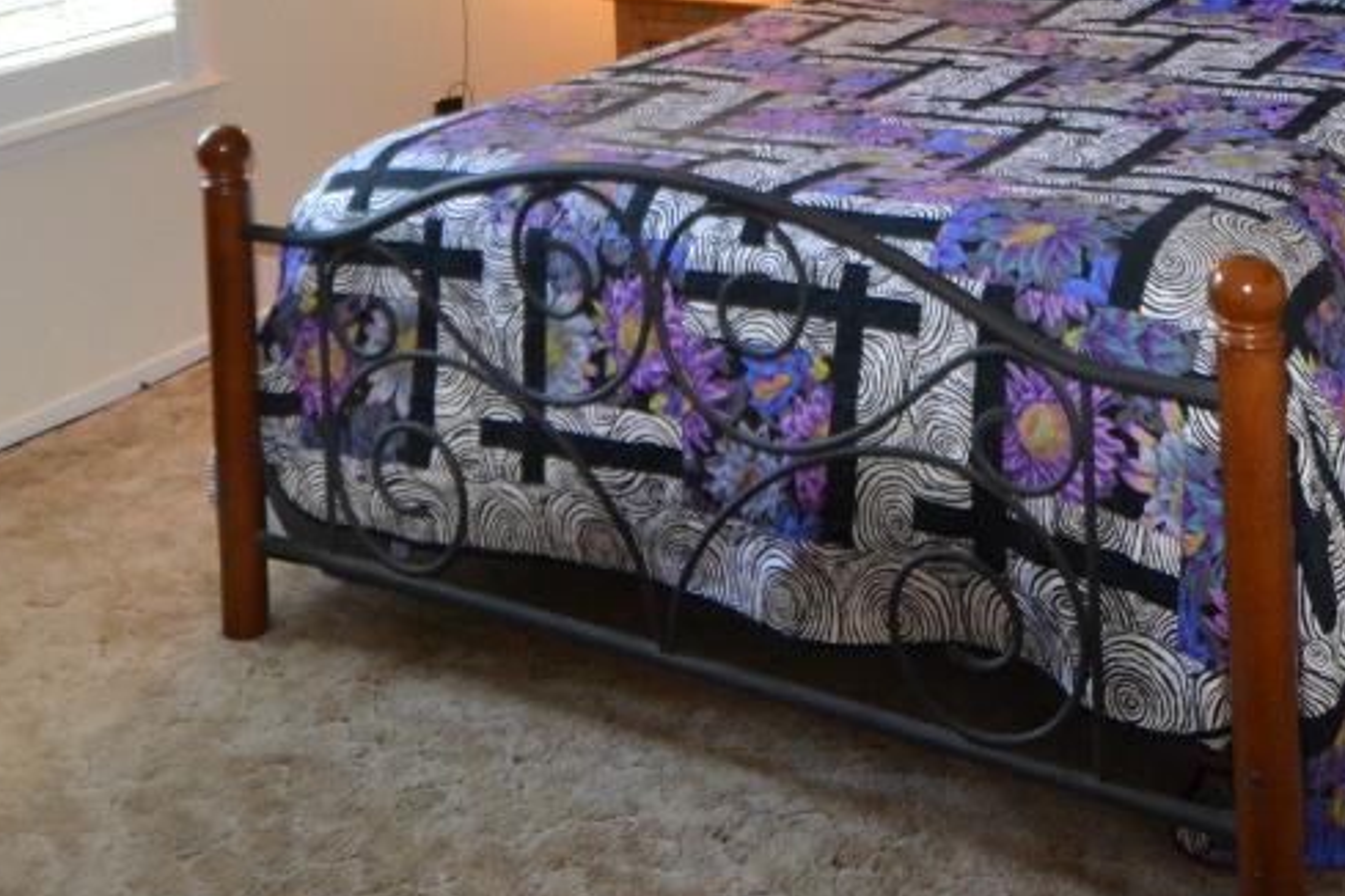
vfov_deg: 25.0
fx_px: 1718
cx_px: 743
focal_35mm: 46
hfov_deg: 42.7
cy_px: -300
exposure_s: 1/60
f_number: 3.5
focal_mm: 10
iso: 1100
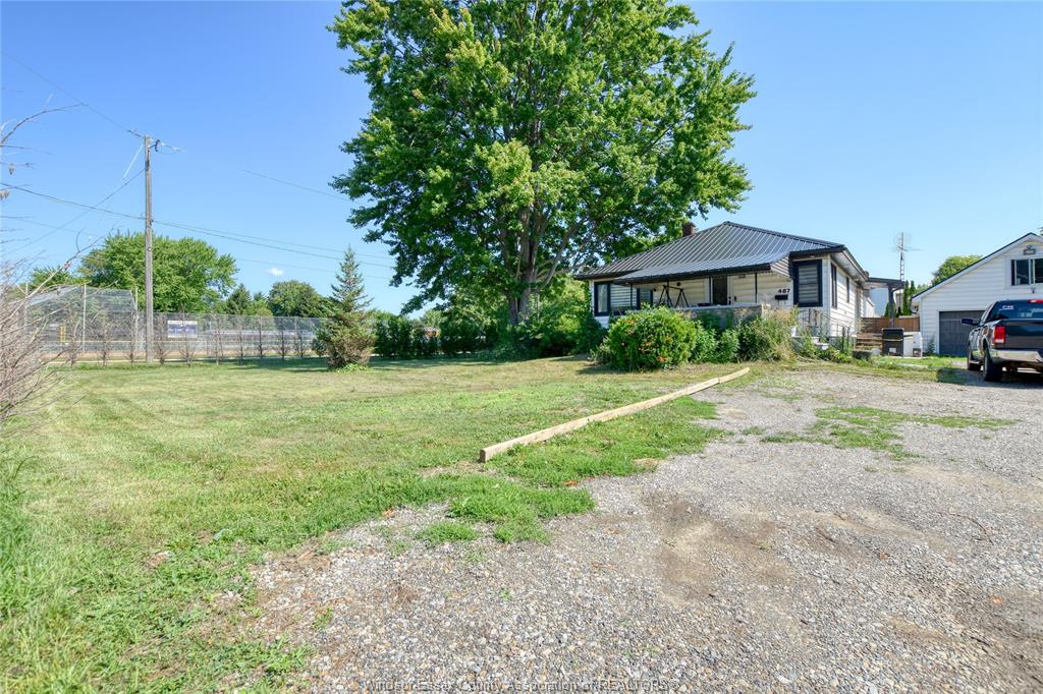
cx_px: 522
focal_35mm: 15
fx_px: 434
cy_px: 347
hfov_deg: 100.4
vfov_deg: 77.3
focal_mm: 10
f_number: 8
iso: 100
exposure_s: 1/200
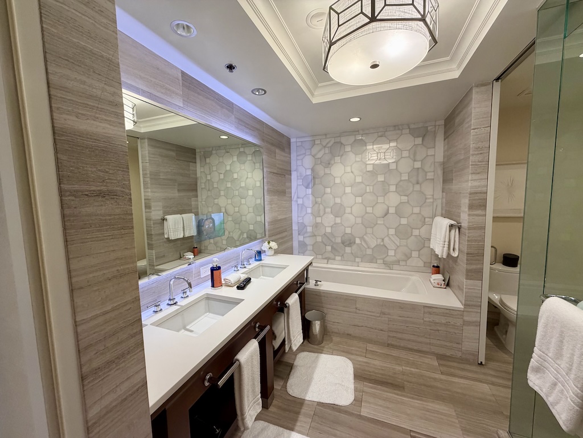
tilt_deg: -4.9
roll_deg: +1.5
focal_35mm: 14
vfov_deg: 85.7
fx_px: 236
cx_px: 292
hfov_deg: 102.1
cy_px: 219
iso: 250
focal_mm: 2.22
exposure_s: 1/120
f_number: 2.2
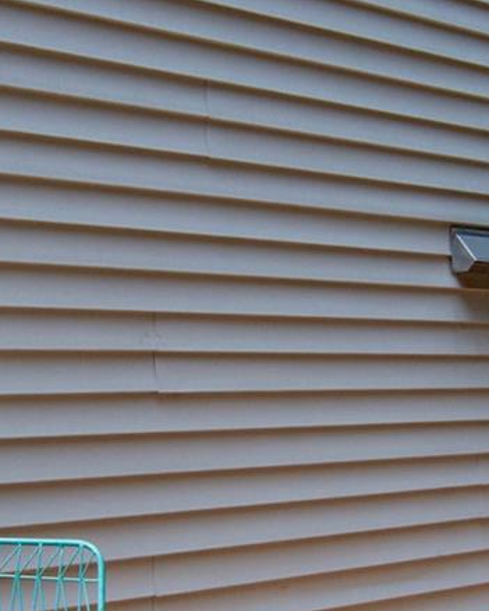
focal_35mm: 72
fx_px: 1306
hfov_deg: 21.1
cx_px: 346
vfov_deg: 26.2
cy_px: 392
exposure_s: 1/250
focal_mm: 11
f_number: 14
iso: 500
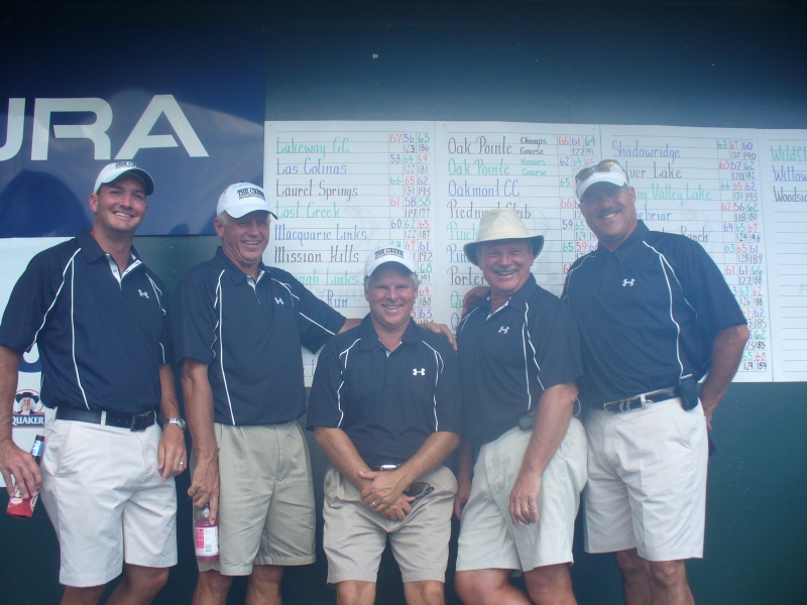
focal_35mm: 37
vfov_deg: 38.7
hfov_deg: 50.1
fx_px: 863
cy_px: 302
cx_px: 404
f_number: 5.6
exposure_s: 1/125
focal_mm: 6.1
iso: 80
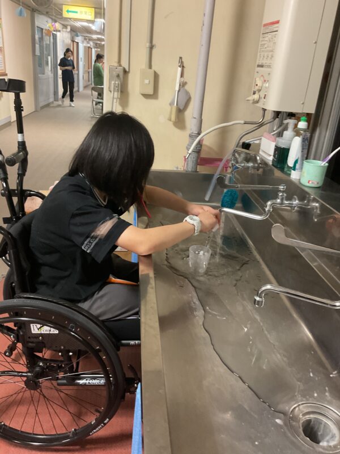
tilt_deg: -23.7
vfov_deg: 61.7
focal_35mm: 29
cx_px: 170
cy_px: 227
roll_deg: -4.3
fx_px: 380
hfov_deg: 48.2
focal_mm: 3
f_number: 1.8
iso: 250
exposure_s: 1/40
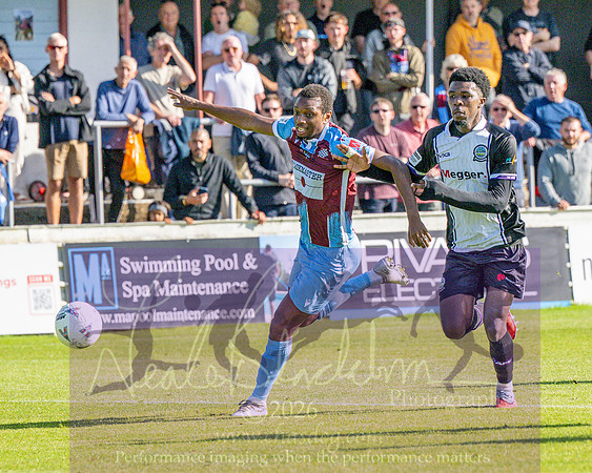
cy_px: 270
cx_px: 151
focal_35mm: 434
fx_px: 7607
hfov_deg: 4.5
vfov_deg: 3.6
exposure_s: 1/4000
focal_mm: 165
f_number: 4
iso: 400
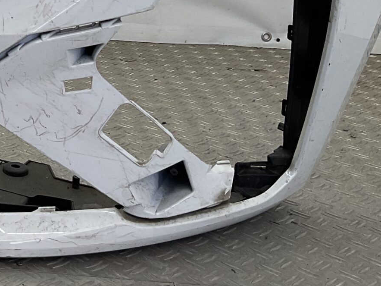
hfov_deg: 21.1
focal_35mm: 84
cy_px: -57
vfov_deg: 16.8
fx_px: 925
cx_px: -119
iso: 16
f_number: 1.8
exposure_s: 1/156
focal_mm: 3
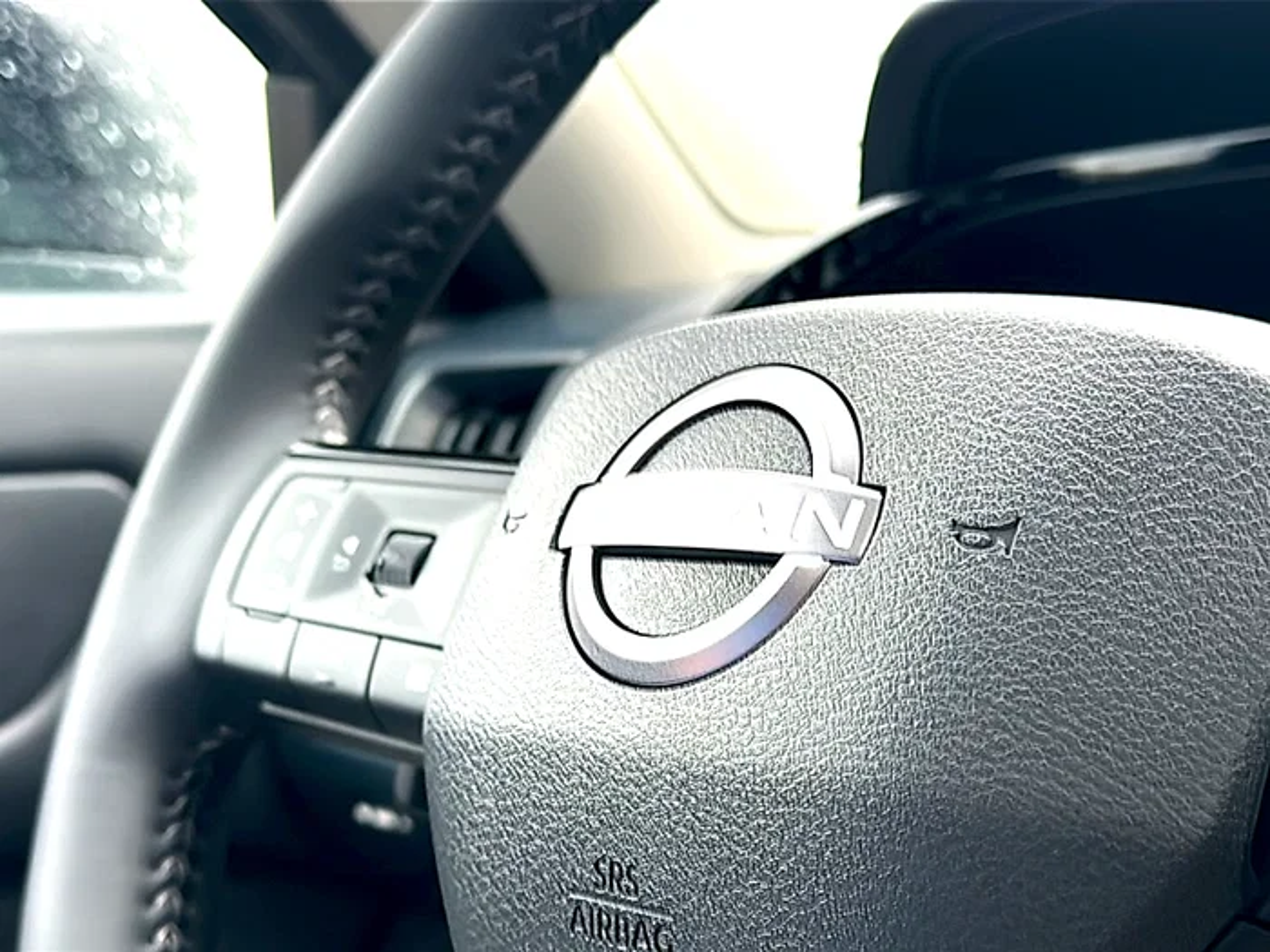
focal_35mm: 44
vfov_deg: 32.9
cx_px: 635
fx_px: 1614
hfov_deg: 42.9
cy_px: 476
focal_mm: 6.86
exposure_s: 1/40
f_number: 1.78
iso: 64
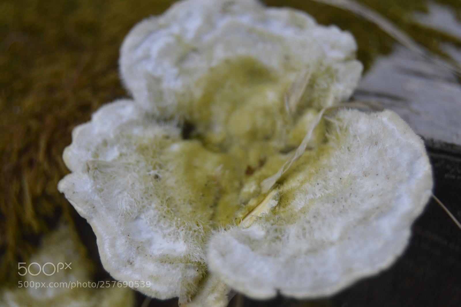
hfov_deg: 24.6
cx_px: 230
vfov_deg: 16.5
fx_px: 1056
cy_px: 154
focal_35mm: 82
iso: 200
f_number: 5.6
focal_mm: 55
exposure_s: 1/125
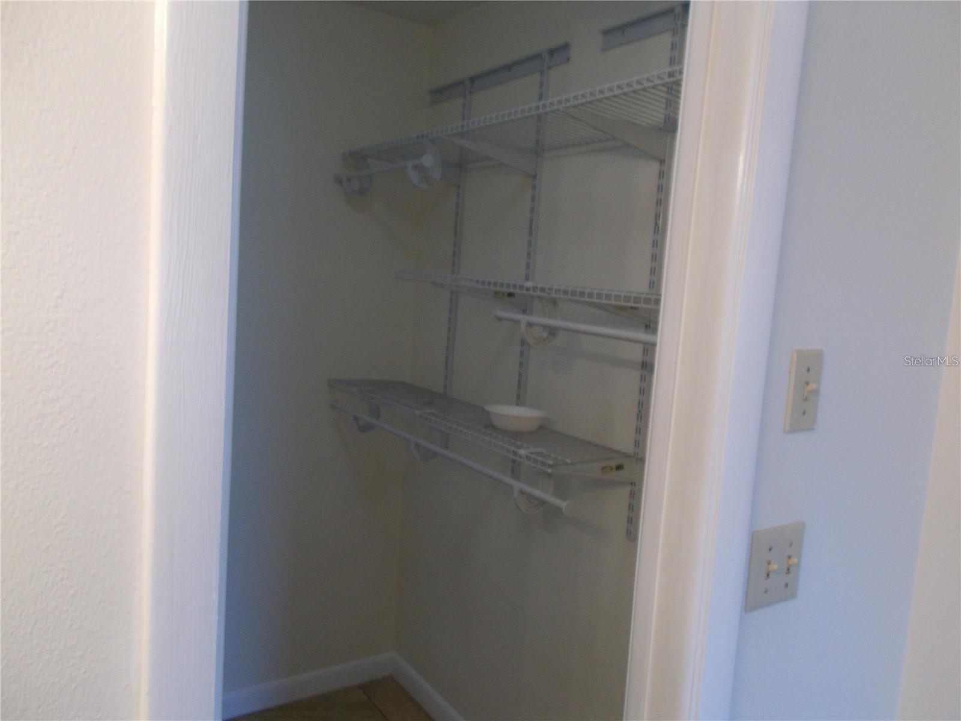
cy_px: 360
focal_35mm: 26
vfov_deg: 53.1
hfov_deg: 67.3
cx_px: 480
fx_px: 722
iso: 160
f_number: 3.2
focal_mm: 4.6
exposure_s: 1/25
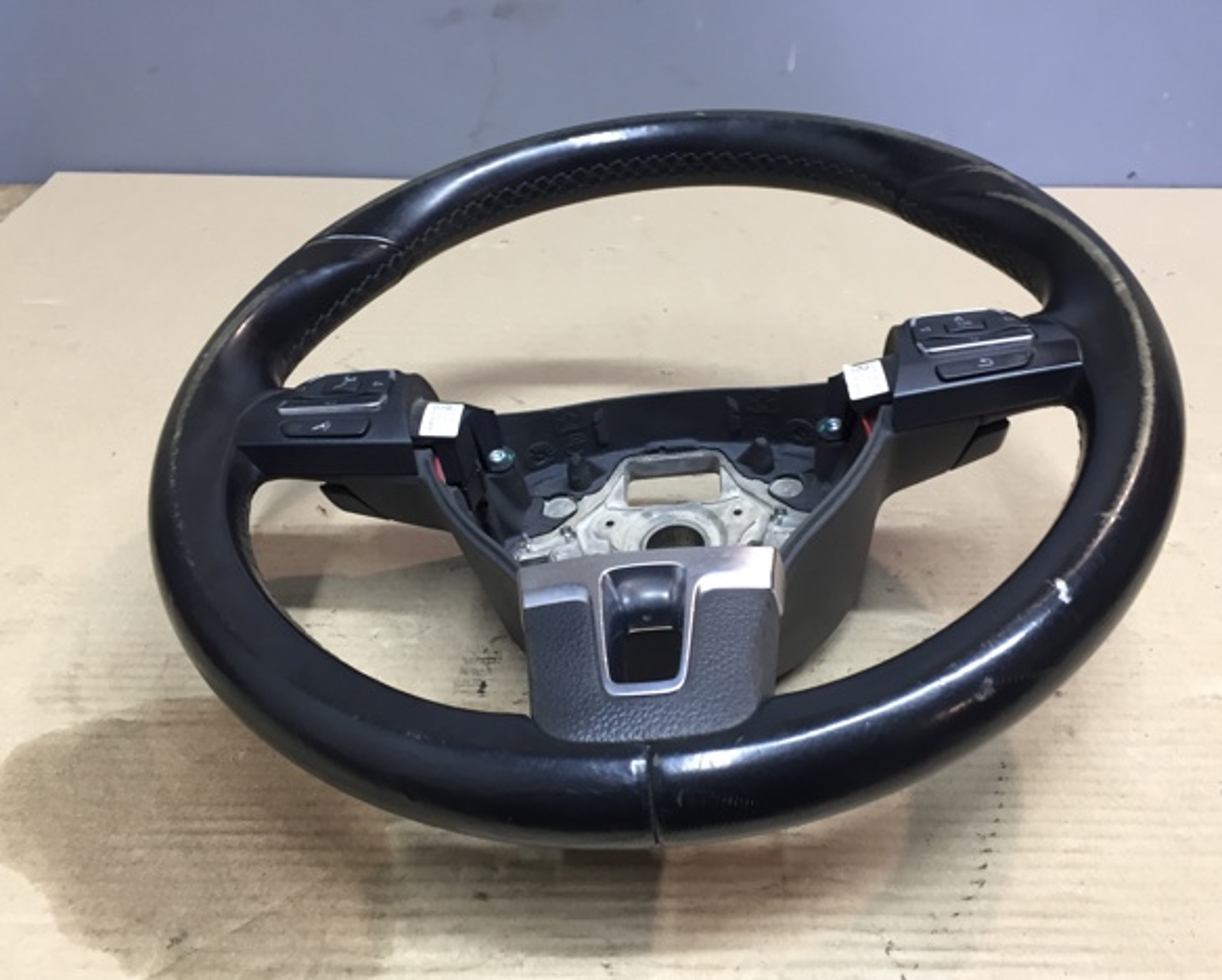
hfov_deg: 57.1
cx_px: 653
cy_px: 494
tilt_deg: -32.1
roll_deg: -1.8
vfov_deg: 47.2
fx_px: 1122
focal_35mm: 31
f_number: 2.2
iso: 80
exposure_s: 1/33
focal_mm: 4.15
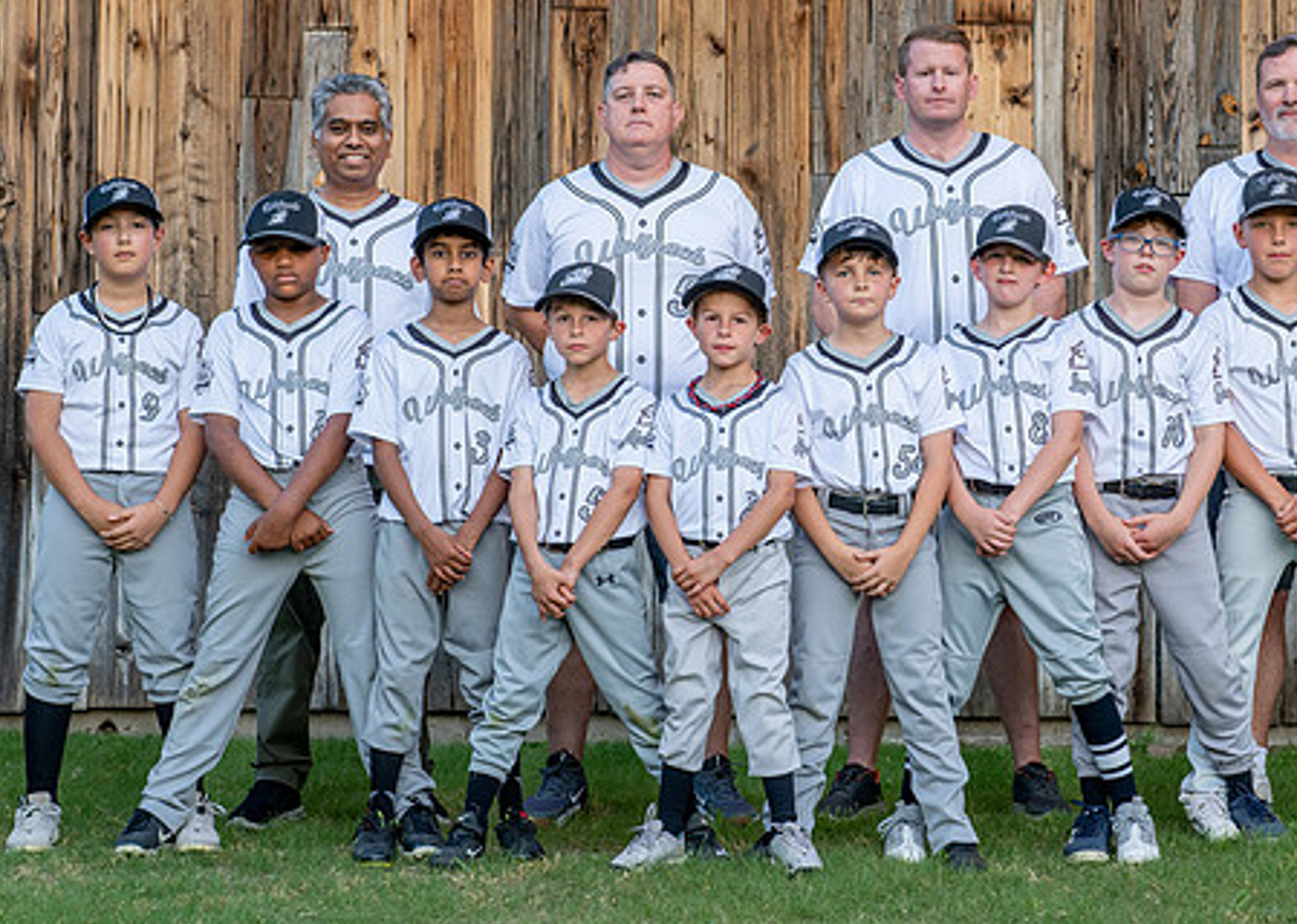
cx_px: 798
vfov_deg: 15.0
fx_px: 3497
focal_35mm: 95
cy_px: 318
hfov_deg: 21.0
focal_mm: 50
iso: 200
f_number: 3.5
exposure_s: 1/320
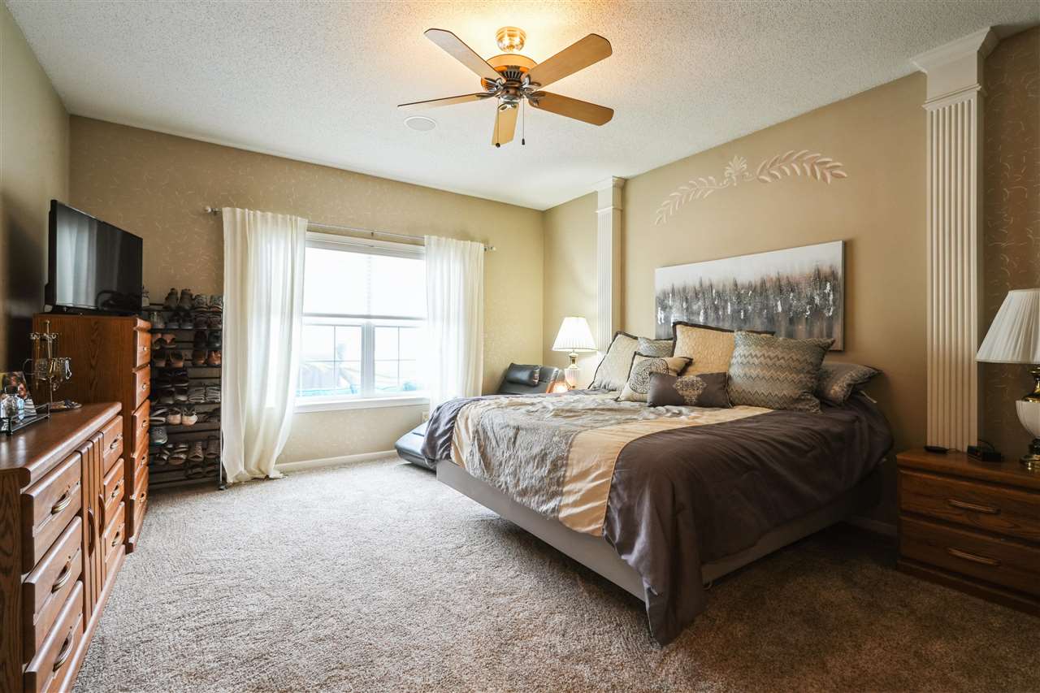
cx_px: 520
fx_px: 462
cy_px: 346
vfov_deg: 73.7
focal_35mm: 16
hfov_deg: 96.7
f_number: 10
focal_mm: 16
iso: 400
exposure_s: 1/5
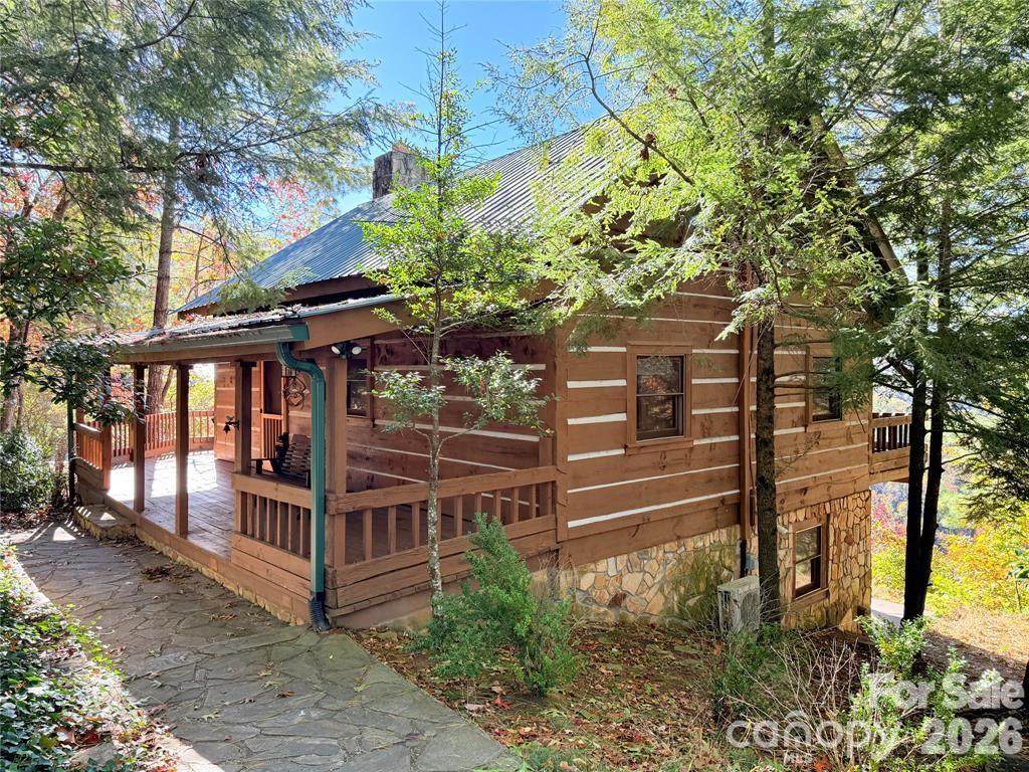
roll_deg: +0.9
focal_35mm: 24
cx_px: 514
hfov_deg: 71.6
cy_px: 386
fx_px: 713
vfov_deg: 56.8
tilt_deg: -0.8
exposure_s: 1/391
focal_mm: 6.76
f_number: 1.78
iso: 100
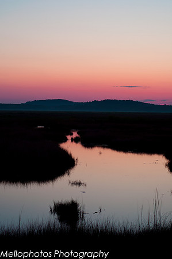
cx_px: 86
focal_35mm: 75
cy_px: 130
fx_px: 539
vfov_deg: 27.0
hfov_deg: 18.1
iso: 200
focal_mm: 50
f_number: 5.6
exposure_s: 1/125
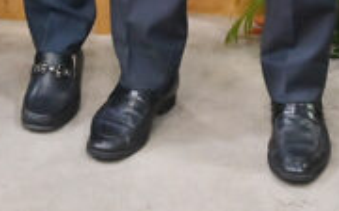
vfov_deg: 6.8
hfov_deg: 11.3
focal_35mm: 180
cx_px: -119
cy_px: -325
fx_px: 1661
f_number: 3.5
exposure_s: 1/200
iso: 3200
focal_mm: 31
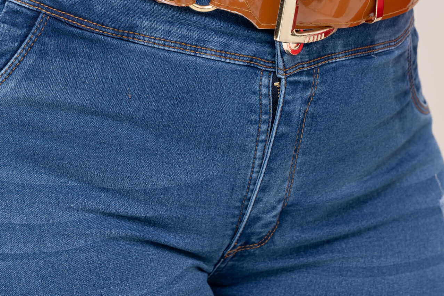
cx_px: 178
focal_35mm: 140
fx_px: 1727
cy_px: 23
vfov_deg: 9.8
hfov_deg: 14.6
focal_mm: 70
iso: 125
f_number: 7.1
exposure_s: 1/160
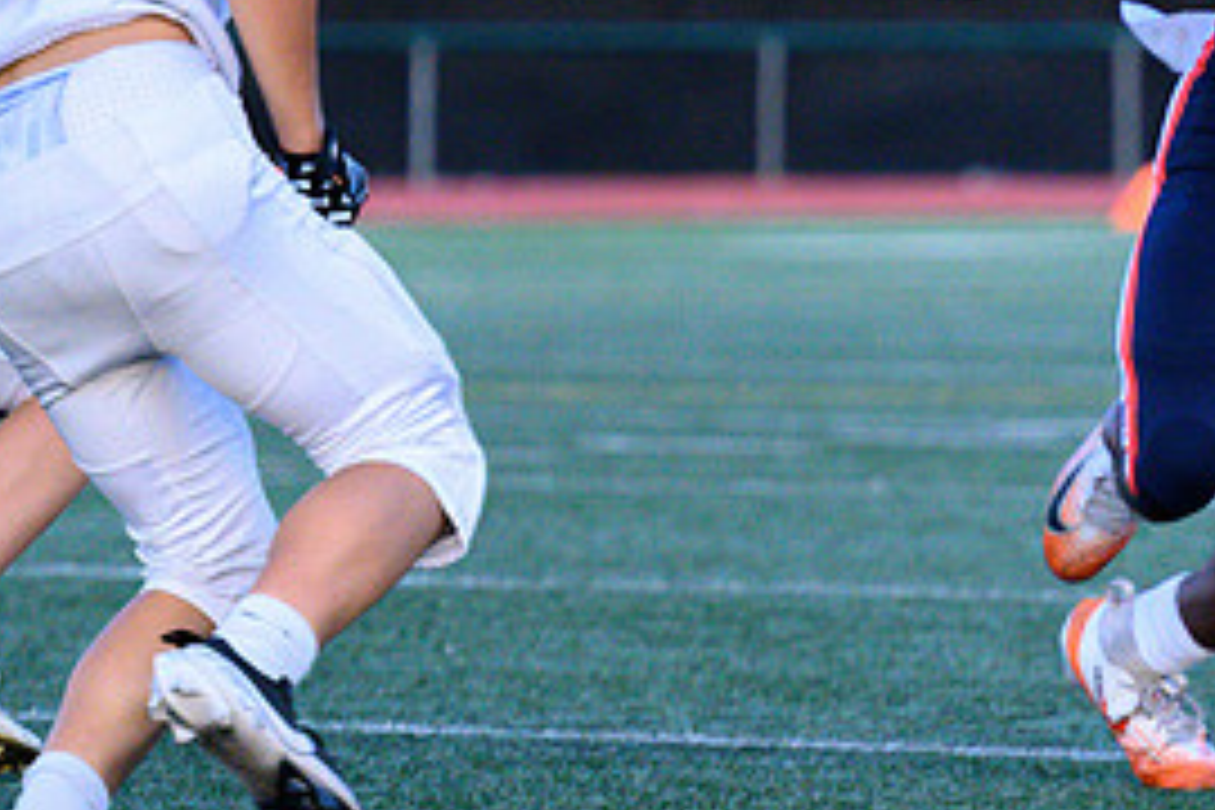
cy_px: 222
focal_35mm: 494
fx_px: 16671
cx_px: 1119
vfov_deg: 2.8
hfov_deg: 4.2
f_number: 4
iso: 4000
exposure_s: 1/1600
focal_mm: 160
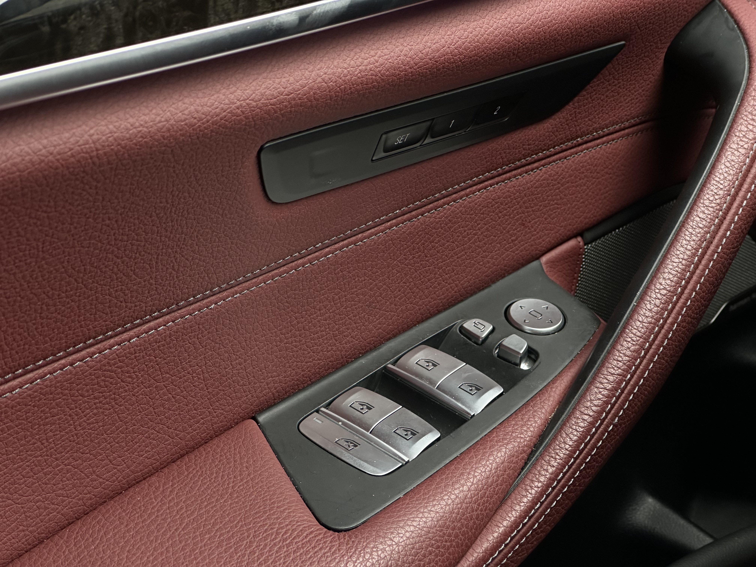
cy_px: 284
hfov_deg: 25.3
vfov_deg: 19.1
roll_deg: +1.3
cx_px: 378
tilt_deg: -30.6
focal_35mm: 77
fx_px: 1682
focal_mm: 9
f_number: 2.8
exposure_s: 1/99
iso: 125
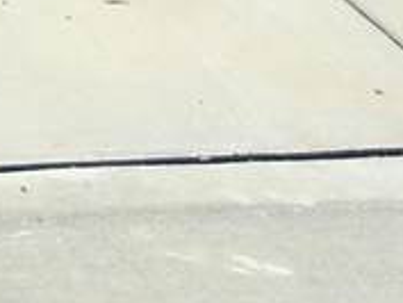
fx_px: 1514
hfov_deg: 13.6
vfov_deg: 8.9
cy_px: -658
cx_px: -326
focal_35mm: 130
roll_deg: +0.3
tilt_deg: +3.4
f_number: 2.2
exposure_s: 1/1570
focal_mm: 2.22
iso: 20
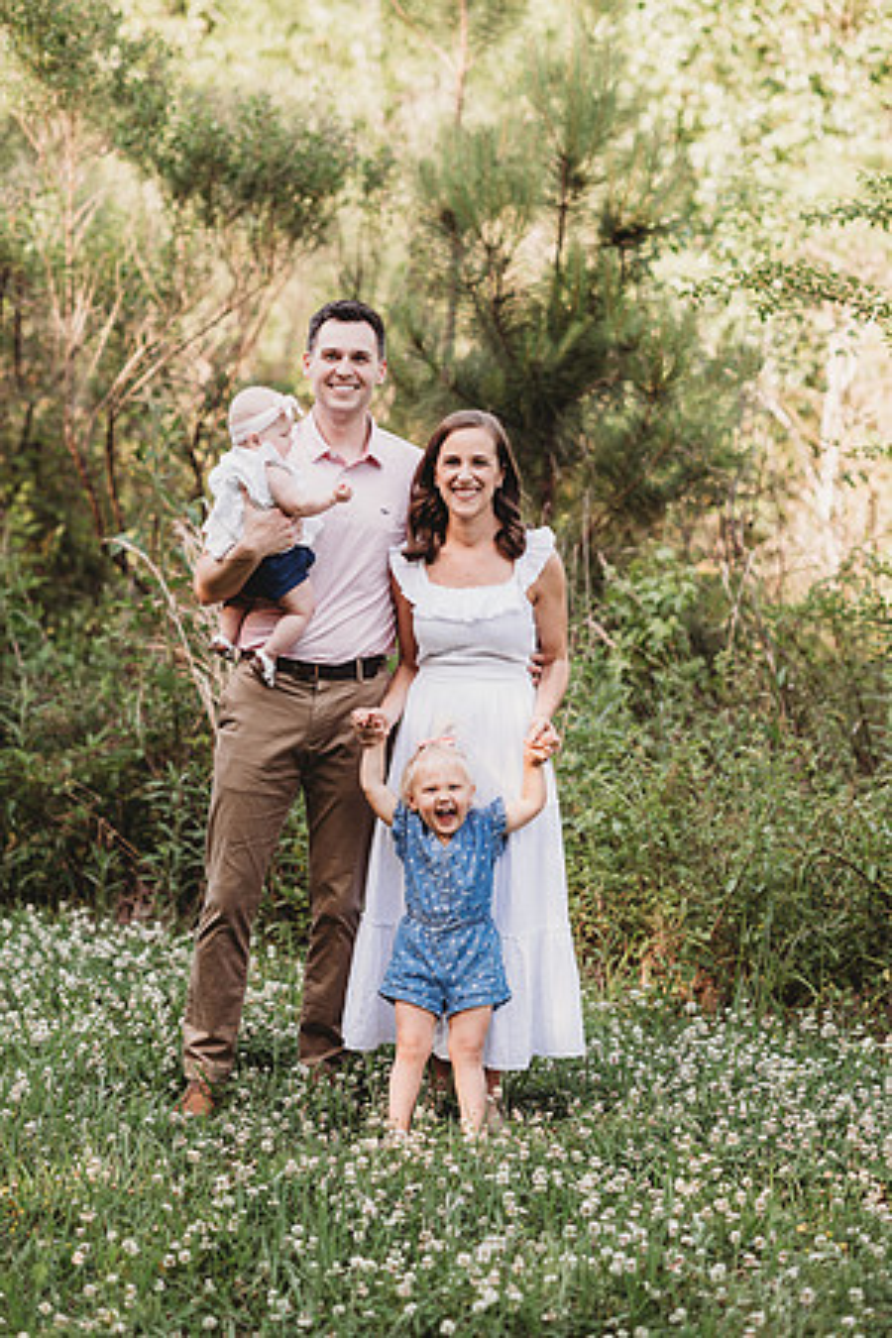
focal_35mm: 85
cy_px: 669
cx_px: 446
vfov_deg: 23.9
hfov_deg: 16.1
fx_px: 3159
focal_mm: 85
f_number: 2.2
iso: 100
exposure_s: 1/250
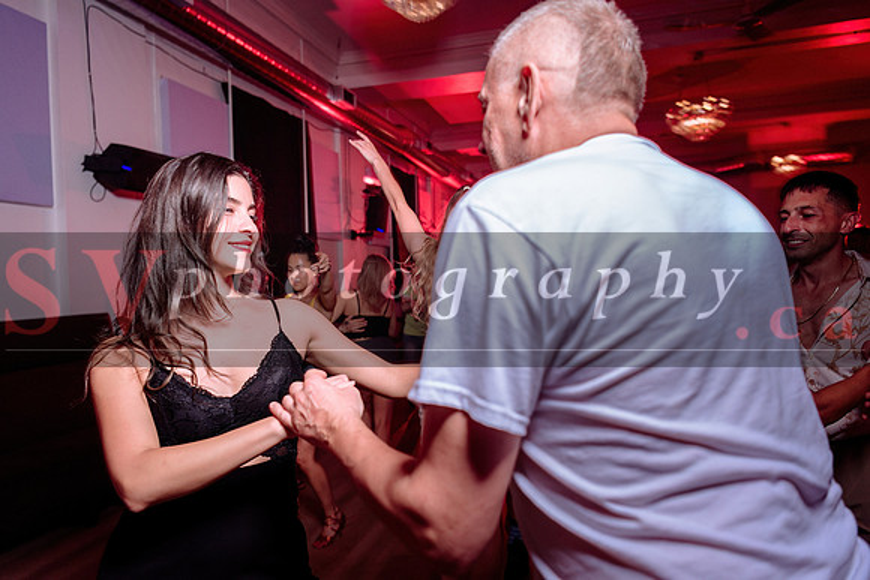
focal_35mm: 25
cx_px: 435
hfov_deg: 72.2
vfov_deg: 51.9
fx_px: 596
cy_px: 282
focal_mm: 24
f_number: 3.2
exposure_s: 1/50
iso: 800
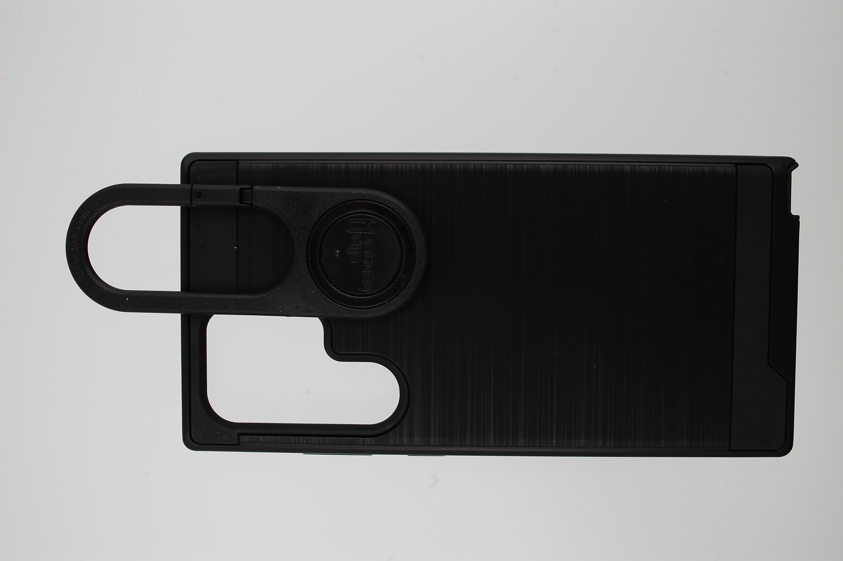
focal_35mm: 36
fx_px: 842
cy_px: 280
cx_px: 422
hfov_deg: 53.2
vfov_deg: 36.8
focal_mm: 24
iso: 200
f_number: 13
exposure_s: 1/160
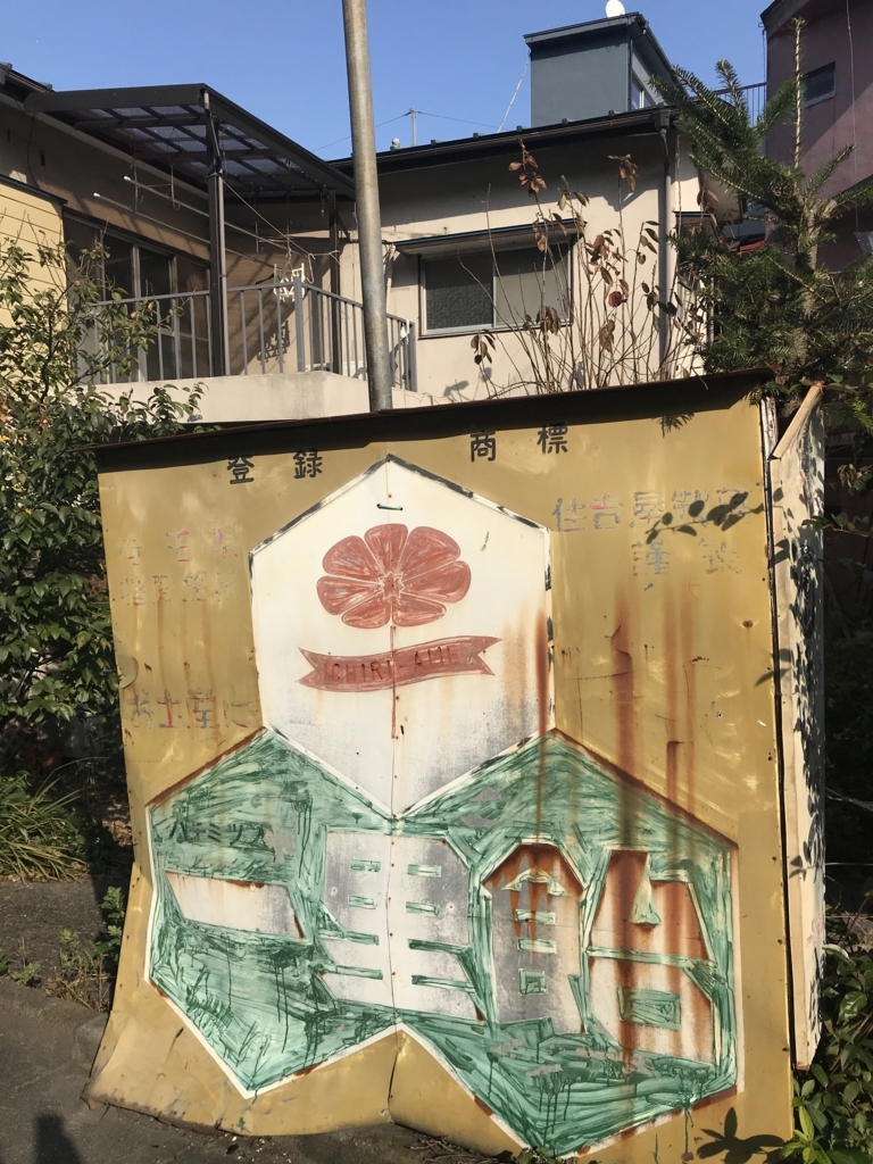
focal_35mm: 28
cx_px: 436
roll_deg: +1.5
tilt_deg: -3.1
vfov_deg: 63.4
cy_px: 582
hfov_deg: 49.7
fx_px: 942
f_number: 1.8
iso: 20
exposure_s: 1/3096
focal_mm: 3.99
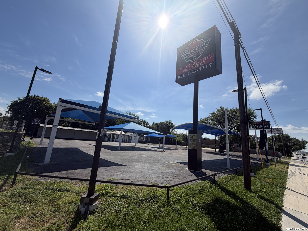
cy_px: 116
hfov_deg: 102.1
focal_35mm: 14
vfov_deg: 85.7
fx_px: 125
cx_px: 154
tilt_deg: +12.6
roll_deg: -5.2
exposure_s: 1/1656
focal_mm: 2.22
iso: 20
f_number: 2.2
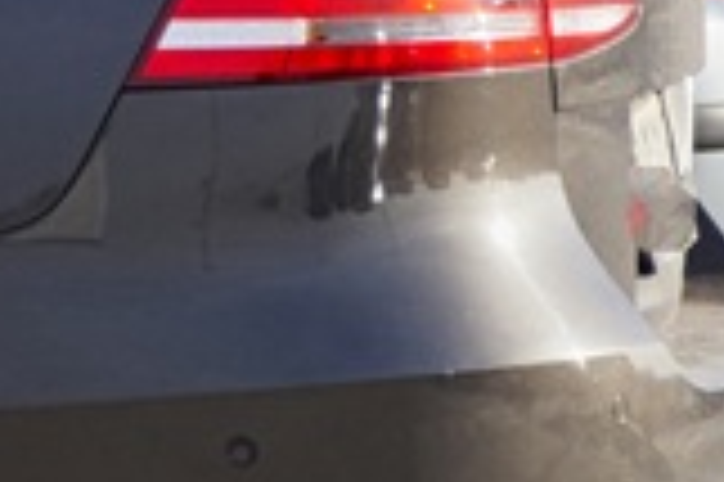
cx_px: 247
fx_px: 18584
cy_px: 5
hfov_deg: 2.2
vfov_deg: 1.5
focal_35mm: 925
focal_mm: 150
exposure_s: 1/250
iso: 160
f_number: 6.3
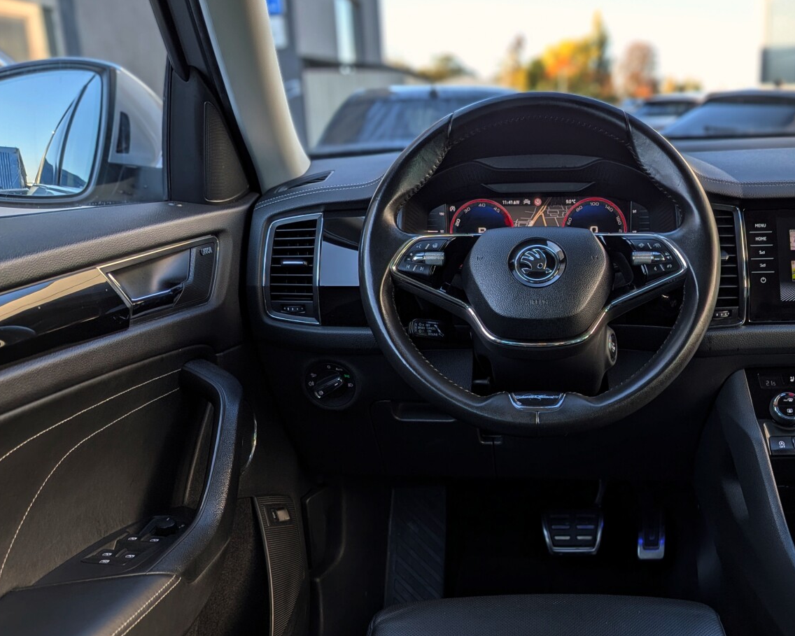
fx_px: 777
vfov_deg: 44.5
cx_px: 519
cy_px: 346
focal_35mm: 33
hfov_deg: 53.3
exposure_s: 1/205
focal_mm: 4.53
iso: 30
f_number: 1.7
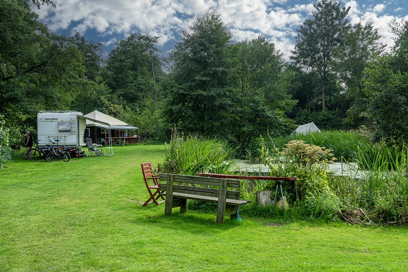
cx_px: 204
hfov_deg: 49.6
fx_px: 442
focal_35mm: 39
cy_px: 136
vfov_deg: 34.2
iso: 100
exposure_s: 1/160
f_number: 5.6
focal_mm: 14.16
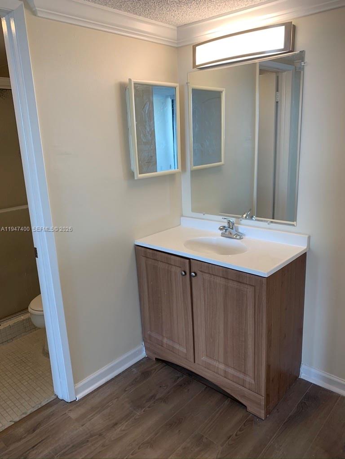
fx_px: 346
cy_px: 230
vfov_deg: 67.3
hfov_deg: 53.1
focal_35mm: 26
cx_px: 172
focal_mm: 4.25
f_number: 1.8
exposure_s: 1/120
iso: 50
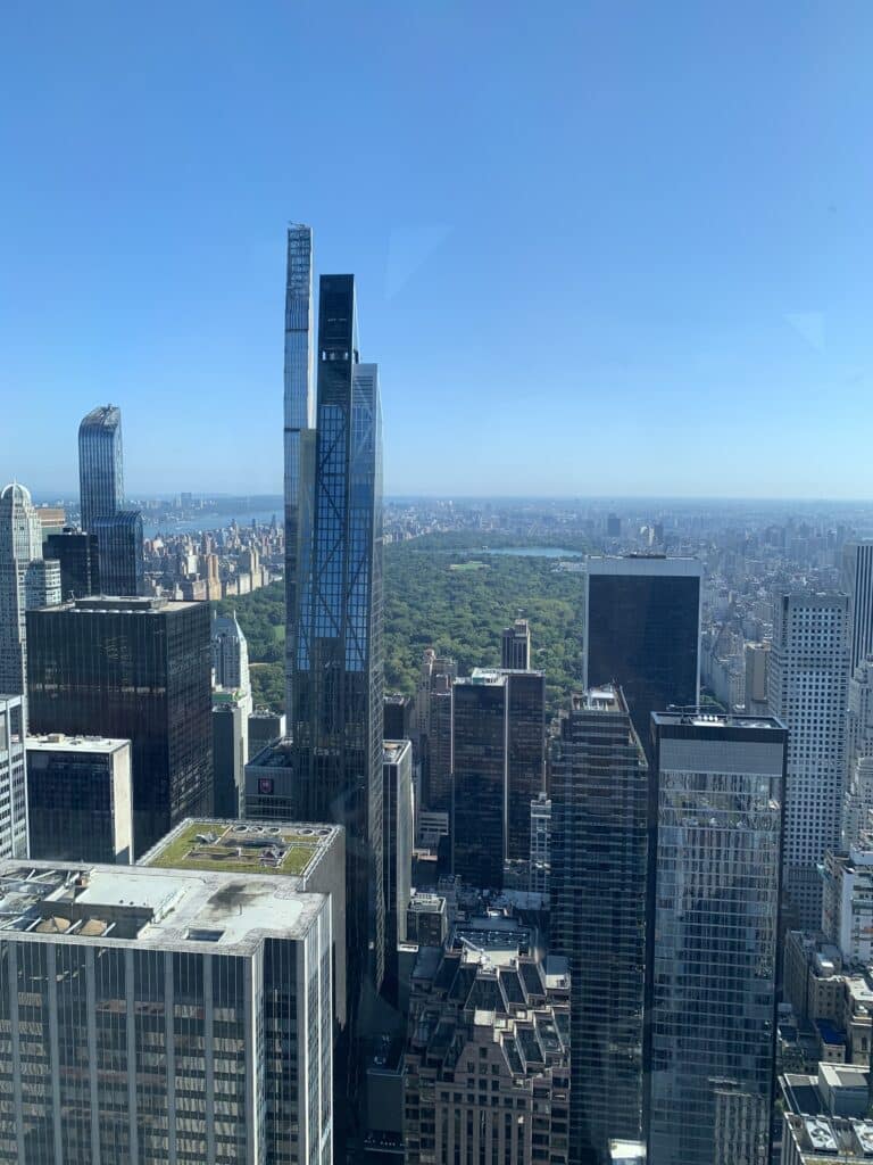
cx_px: 436
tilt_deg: -6.0
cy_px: 582
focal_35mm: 26
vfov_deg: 67.3
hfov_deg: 53.1
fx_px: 874
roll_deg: +0.3
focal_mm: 4.25
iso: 25
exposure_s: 1/1266
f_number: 1.8
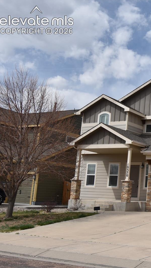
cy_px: 135
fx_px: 342
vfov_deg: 42.9
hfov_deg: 22.2
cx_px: 200
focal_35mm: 48
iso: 100
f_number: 9
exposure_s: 1/320
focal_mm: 20
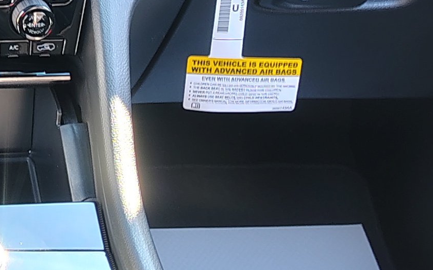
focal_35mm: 124
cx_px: -208
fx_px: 1463
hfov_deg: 15.6
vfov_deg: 10.2
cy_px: -154
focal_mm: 5.56
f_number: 1.8
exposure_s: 1/12.5
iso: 100
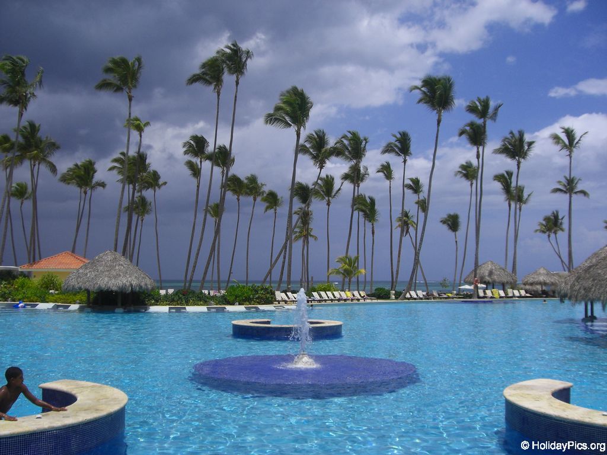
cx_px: 304
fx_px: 666
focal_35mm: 38
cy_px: 228
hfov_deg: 49.0
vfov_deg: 37.7
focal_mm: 6.2
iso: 64
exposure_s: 1/320
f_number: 8
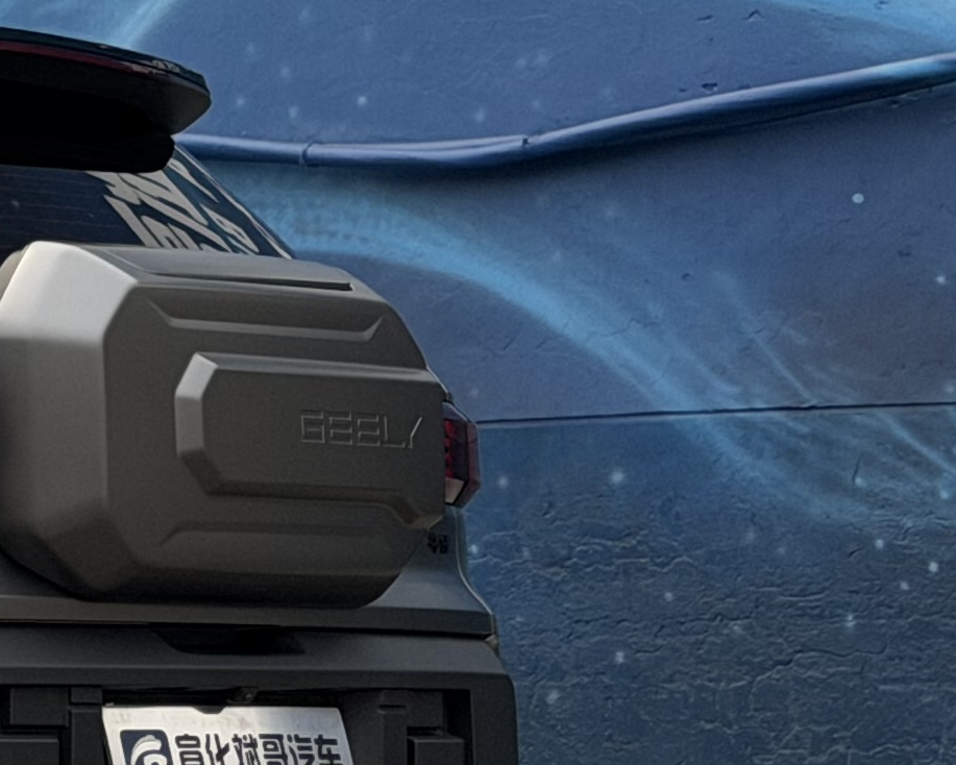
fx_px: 5830
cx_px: -831
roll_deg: +0.2
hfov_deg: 8.9
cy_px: 209
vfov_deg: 7.5
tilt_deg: +4.5
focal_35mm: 206
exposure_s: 1/3096
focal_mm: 6.76
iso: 64
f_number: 1.78
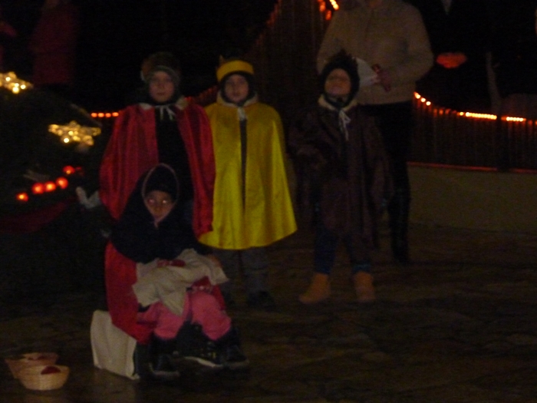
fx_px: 1846
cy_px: 202
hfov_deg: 16.6
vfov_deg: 12.5
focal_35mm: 119
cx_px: 268
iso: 1000
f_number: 4.4
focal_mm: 19.5
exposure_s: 1/8
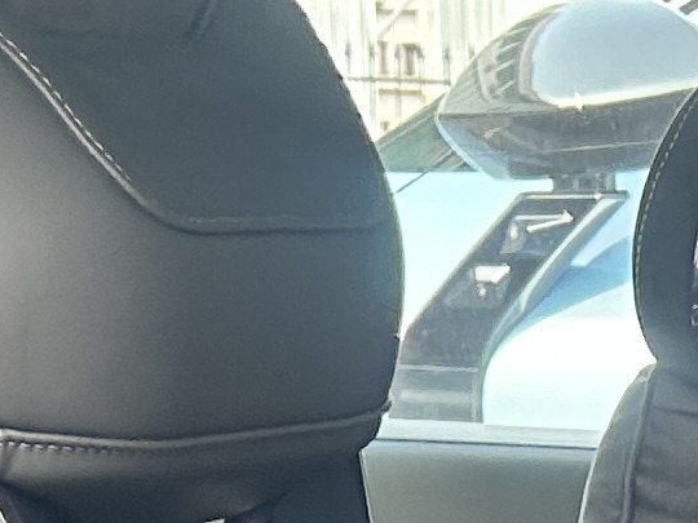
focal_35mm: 194
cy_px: 1685
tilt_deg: -22.5
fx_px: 3912
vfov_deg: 6.8
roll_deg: -1.3
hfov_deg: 9.9
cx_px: 1070
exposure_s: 1/122
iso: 50
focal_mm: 5.7
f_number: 1.5
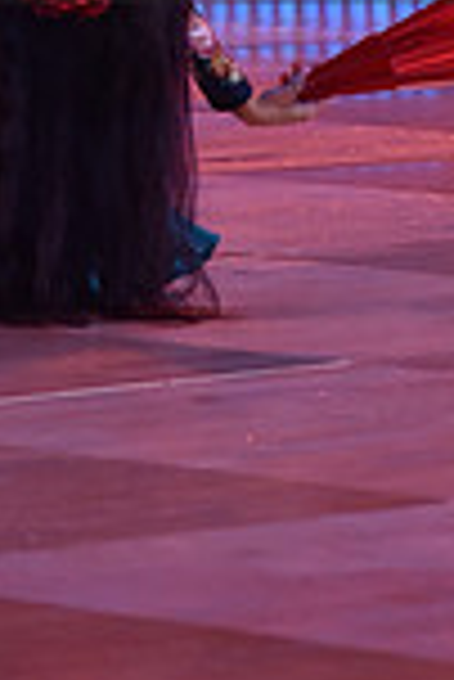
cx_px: 2
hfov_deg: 3.0
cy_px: -144
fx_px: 8719
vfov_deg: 4.4
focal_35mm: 462
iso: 1600
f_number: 5
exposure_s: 1/250
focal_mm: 120
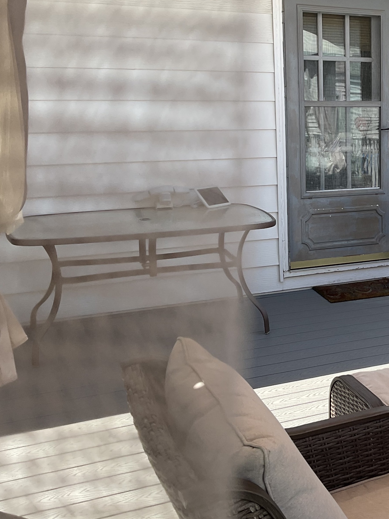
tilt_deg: -8.2
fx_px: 734
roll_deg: +0.2
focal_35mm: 49
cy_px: 208
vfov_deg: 38.7
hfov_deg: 27.8
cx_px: 394
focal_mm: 3
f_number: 1.8
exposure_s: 1/700
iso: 16
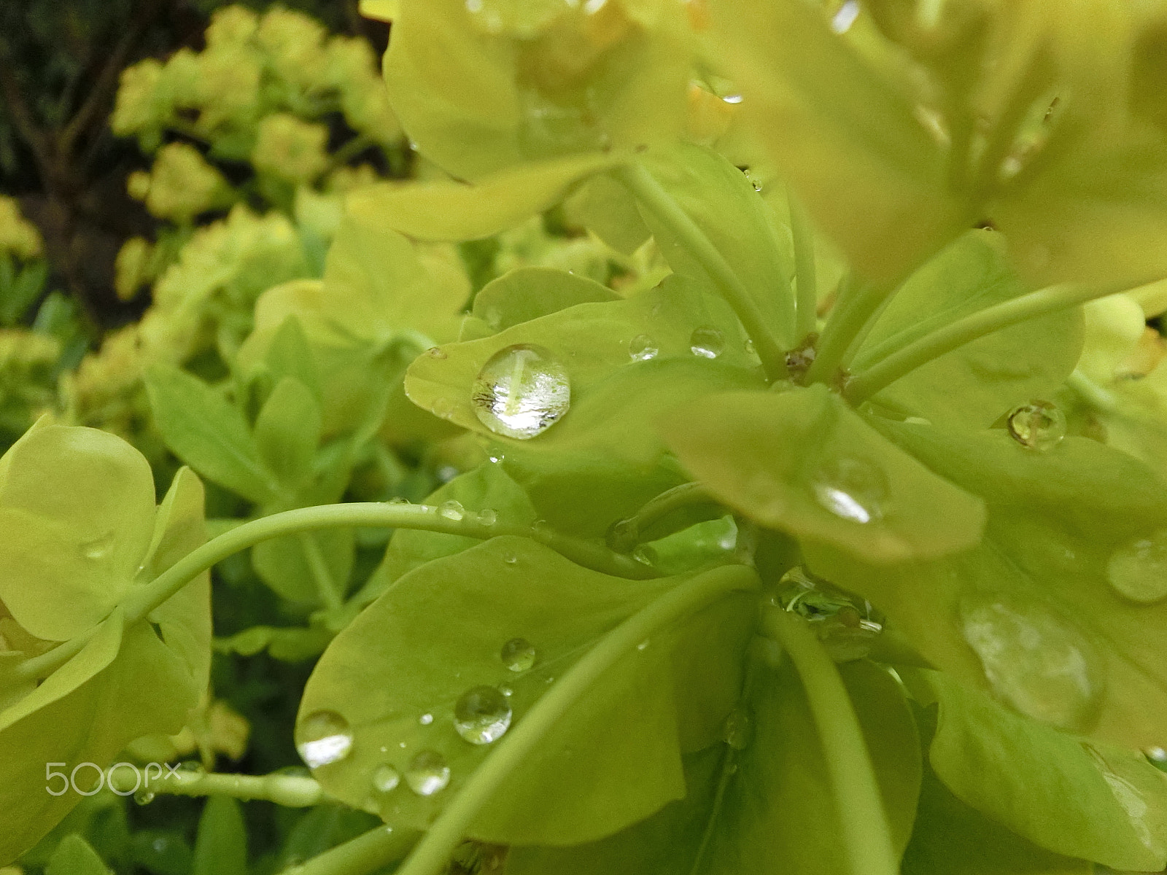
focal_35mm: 25
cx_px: 584
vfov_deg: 54.9
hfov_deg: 69.4
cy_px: 438
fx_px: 843
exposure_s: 1/800
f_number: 3.5
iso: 800
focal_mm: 4.5
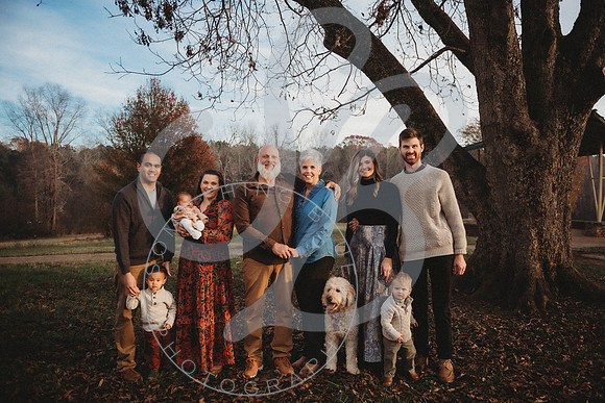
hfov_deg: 71.6
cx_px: 314
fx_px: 419
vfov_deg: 51.4
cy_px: 202
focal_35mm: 25
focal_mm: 24
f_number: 2.8
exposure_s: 1/500
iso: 100
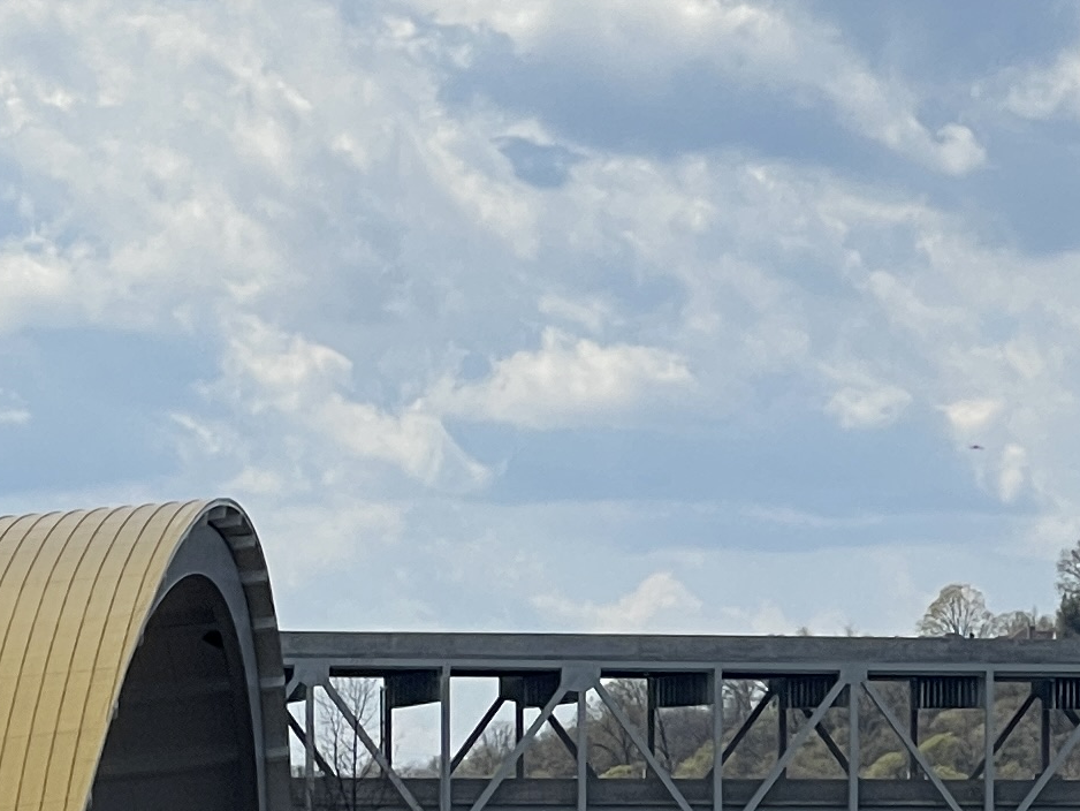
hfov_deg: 7.1
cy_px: 1087
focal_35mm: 275
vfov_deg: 5.4
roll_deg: +0.2
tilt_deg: -0.9
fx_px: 8582
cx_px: -402
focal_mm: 7.5
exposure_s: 1/2016
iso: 20
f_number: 2.2
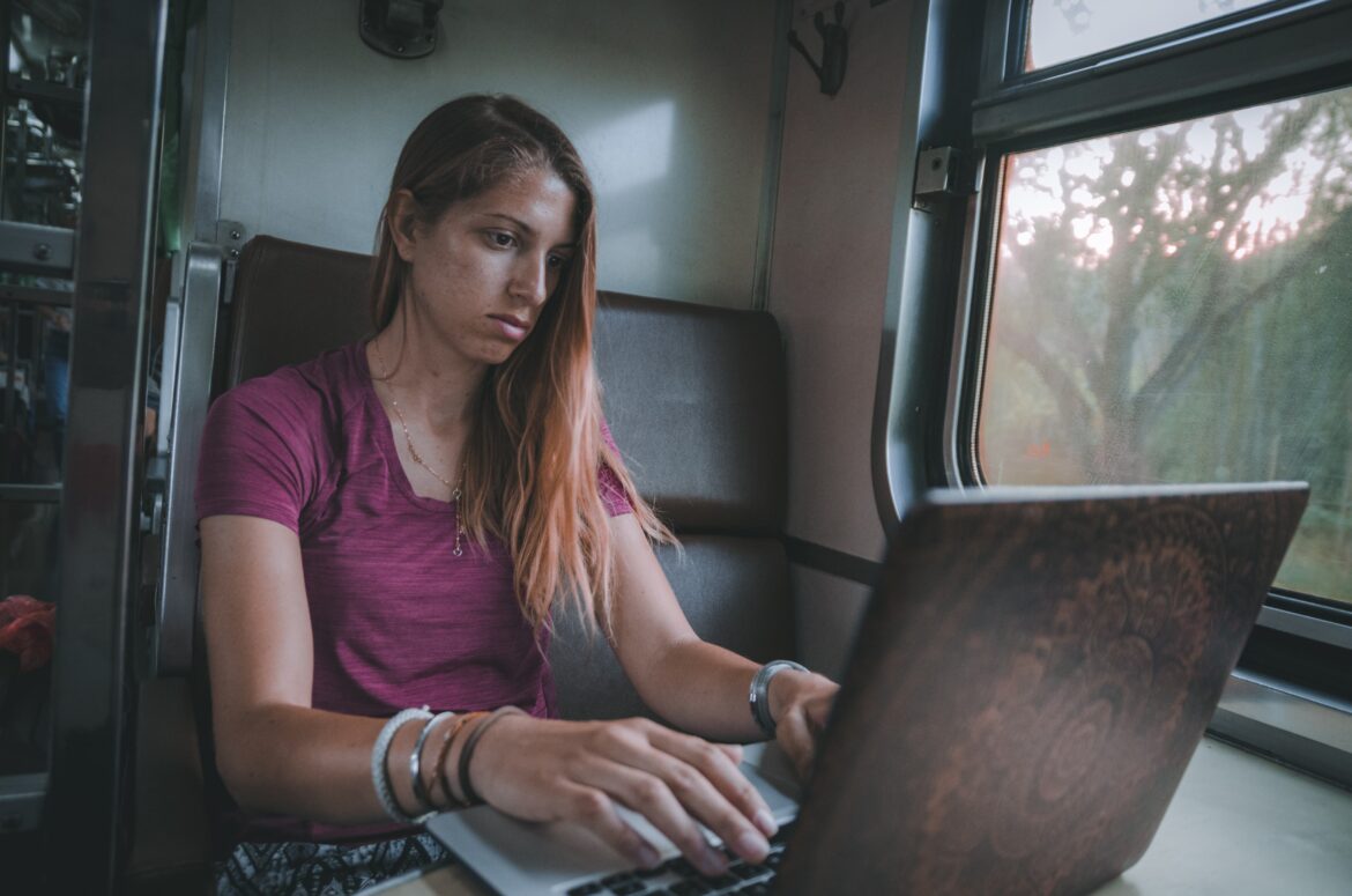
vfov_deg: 50.2
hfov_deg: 70.5
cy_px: 448
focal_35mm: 26
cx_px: 676
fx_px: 956
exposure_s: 1/100
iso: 1000
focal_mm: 17
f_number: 2.8
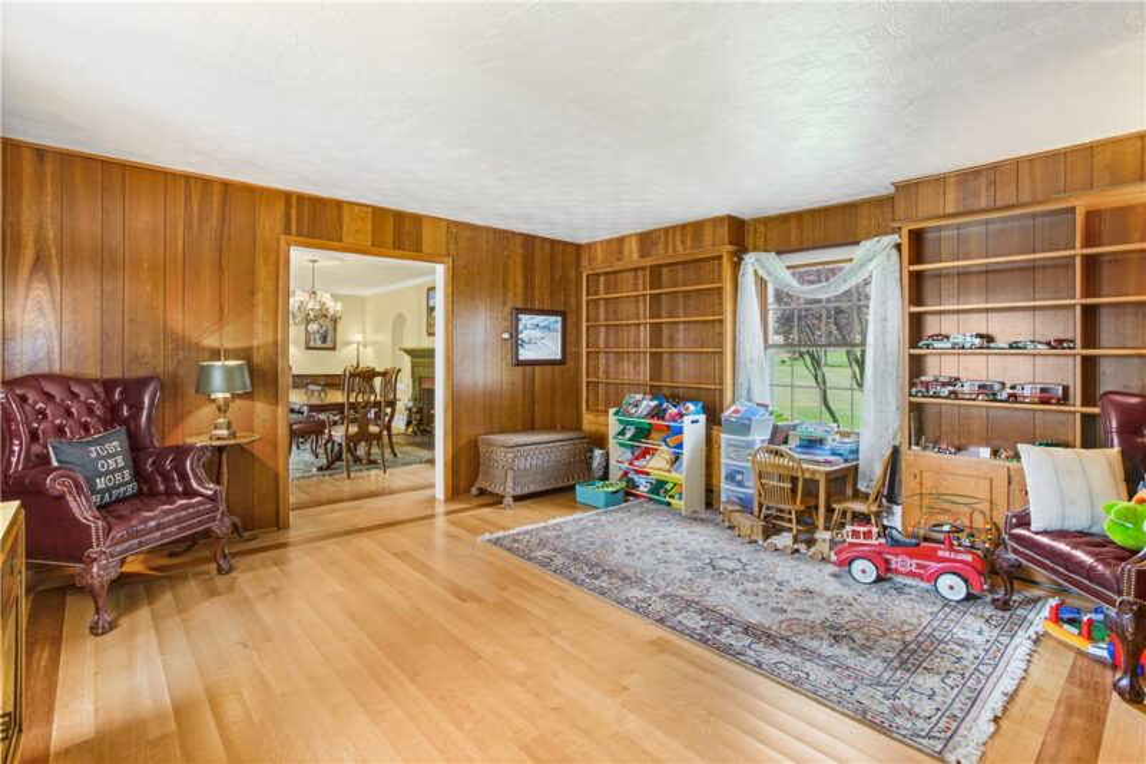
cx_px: 573
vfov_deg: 70.4
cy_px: 382
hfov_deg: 93.3
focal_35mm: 17
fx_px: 541
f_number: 10
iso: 400
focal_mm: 17
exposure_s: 2
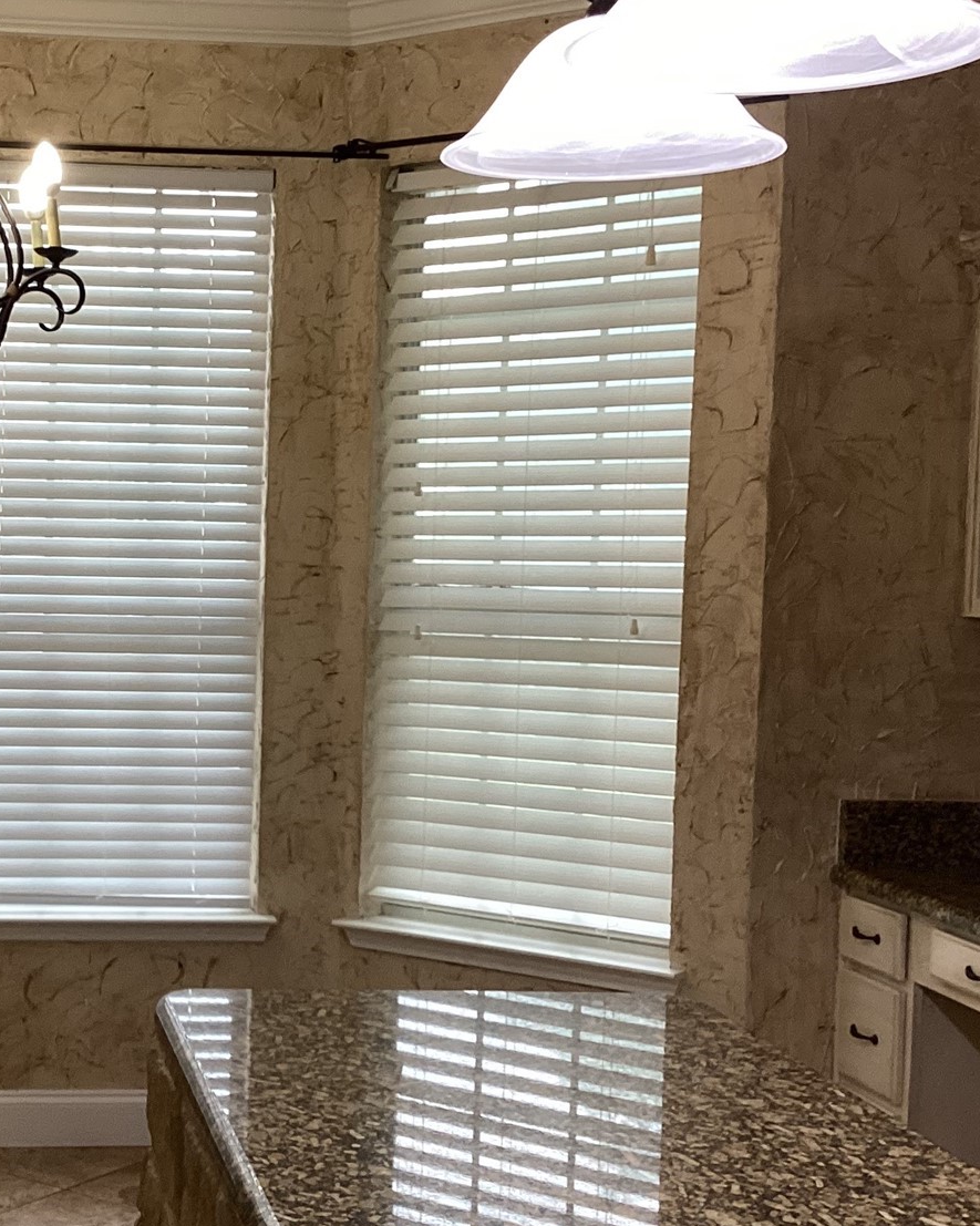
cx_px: 132
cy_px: 690
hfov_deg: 26.4
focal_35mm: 56
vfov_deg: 33.5
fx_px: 2031
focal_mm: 3.3
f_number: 2.4
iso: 100
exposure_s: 1/60
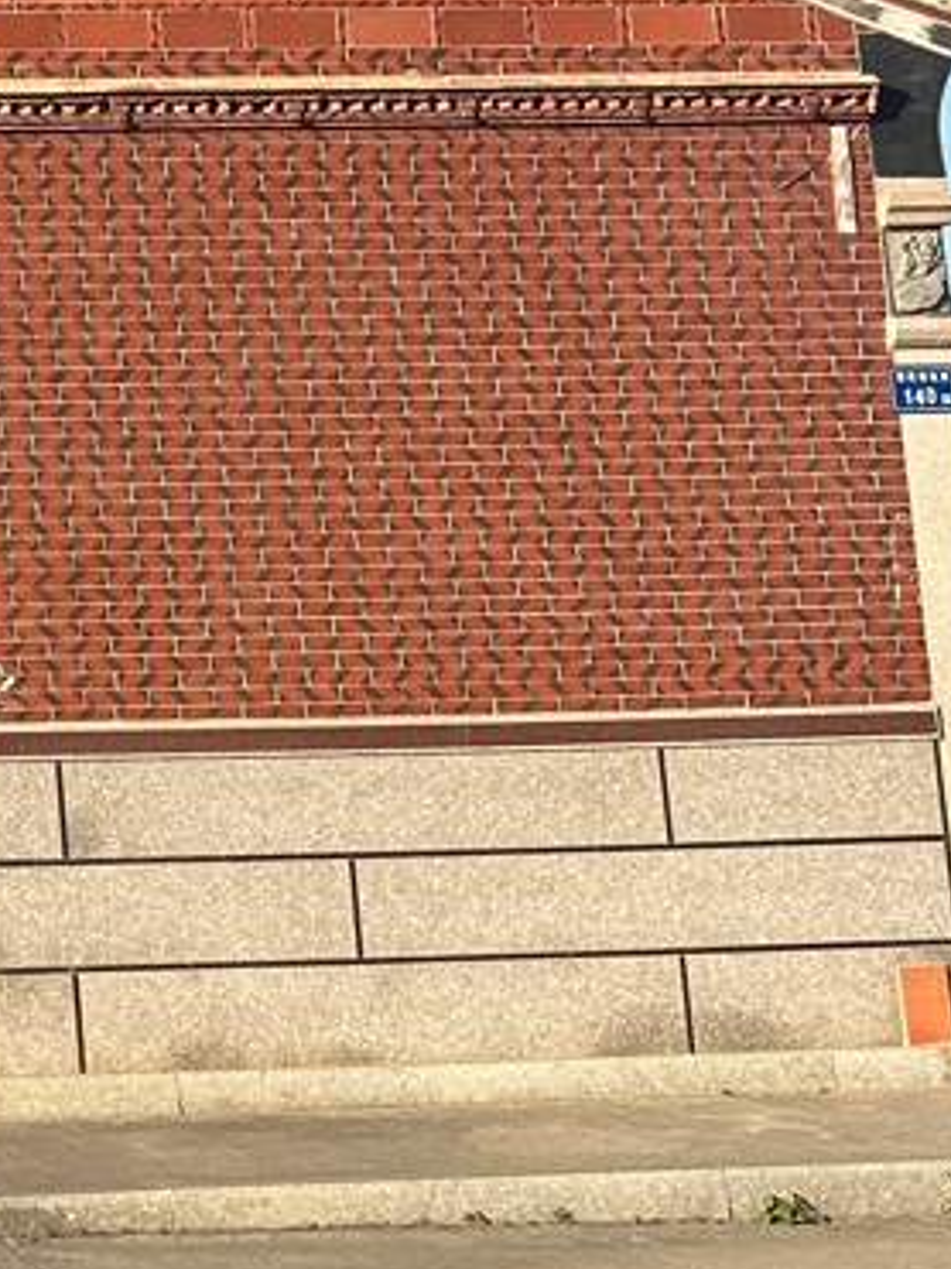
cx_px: -696
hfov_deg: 13.8
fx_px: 3555
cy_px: -192
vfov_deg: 19.3
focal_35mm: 97
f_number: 1.78
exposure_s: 1/3058
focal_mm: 6.86
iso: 80
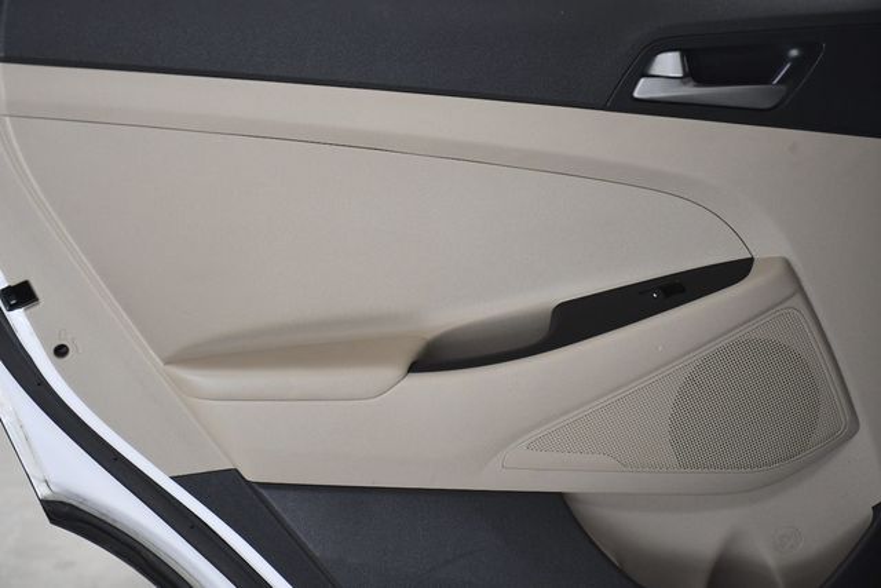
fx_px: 1836
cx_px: 440
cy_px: 294
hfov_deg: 27.0
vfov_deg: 18.2
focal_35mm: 75
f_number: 4.8
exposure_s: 1/800
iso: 1250
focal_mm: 50
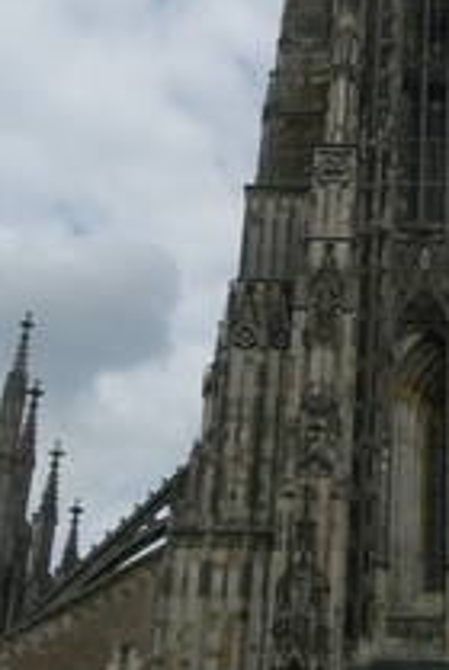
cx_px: 539
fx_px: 1585
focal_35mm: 85
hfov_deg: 15.5
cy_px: 93
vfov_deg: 23.4
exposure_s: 1/640
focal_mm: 6.3
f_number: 4.4
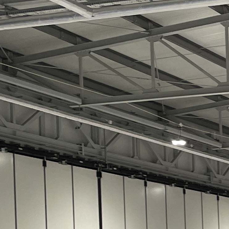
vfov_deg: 13.3
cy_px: 306
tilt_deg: -1.7
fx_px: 943
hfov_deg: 12.3
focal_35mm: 126
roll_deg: +2.0
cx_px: 447
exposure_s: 1/121
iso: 125
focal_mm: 4.2
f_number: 1.6
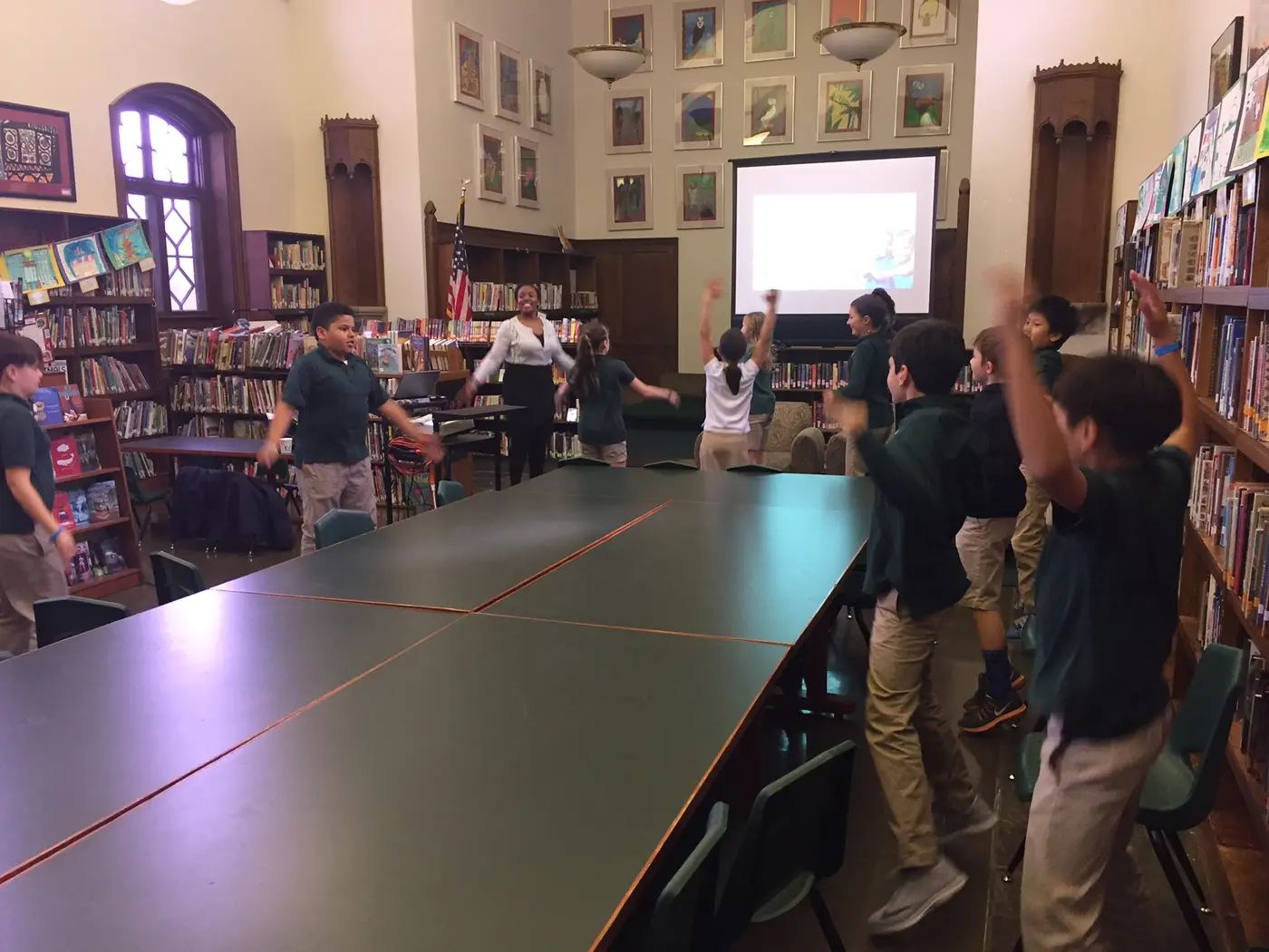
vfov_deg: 48.2
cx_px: 634
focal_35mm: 29
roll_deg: +0.4
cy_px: 476
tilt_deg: -10.4
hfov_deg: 61.7
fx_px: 1063
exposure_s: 1/30
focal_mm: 4.15
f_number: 2.2
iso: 125
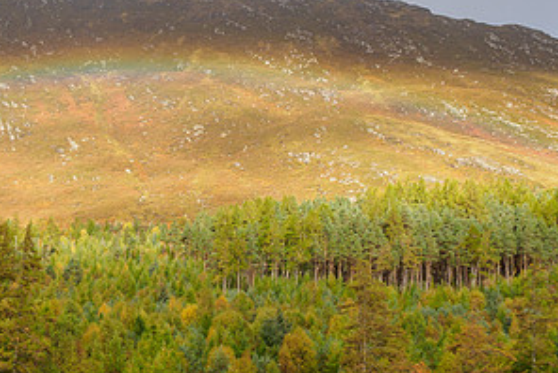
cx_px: 33
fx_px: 1164
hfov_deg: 25.9
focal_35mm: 75
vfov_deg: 18.2
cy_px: 199
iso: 200
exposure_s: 1/250
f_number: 5.6
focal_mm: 18
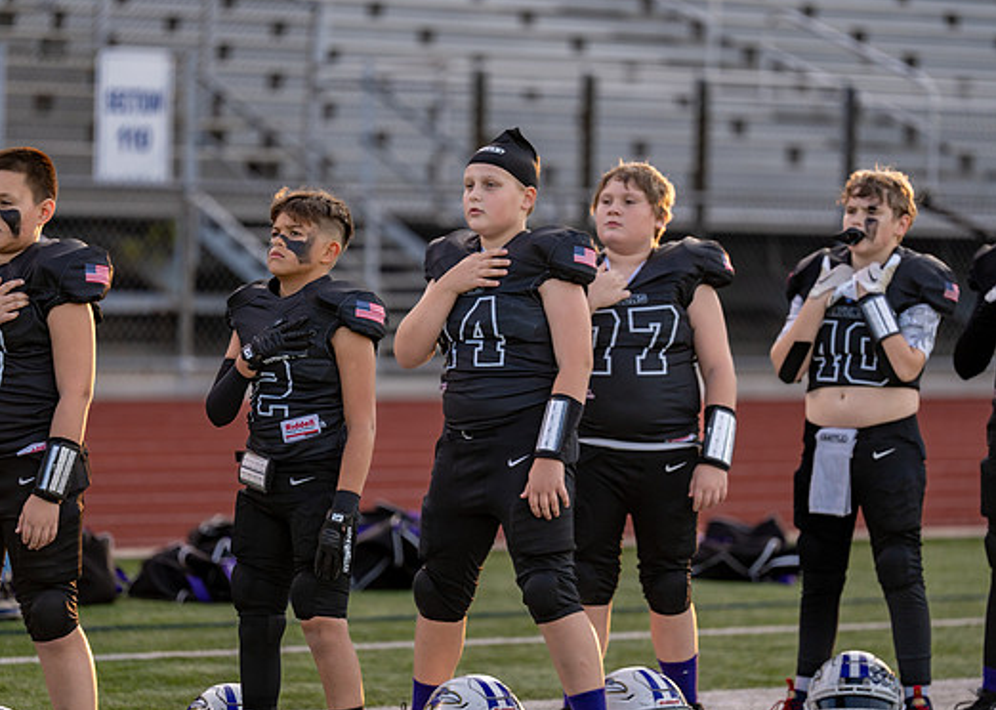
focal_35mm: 198
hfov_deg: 10.2
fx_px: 5597
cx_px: 446
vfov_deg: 7.3
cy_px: 366
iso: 200
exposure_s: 1/640
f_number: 2.8
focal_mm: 170
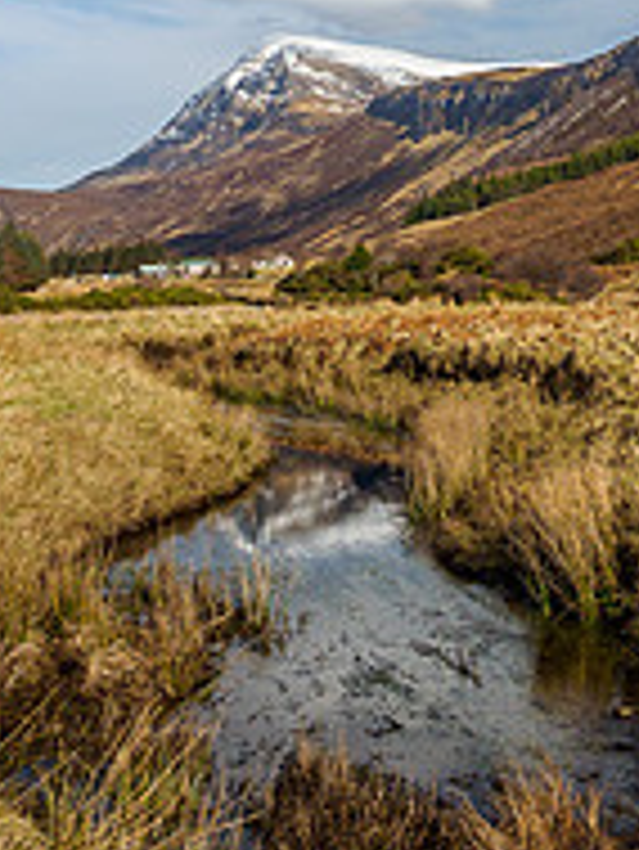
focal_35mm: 57
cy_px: -94
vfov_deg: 30.1
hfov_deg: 24.6
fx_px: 1401
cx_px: 621
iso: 200
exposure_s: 1/320
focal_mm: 12
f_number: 7.1
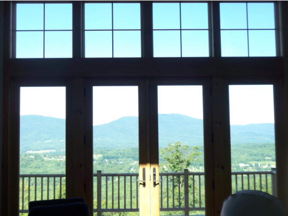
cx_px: 144
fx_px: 408
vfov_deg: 29.7
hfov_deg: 38.9
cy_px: 108
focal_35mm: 49
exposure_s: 1/60
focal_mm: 8
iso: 50
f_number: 4
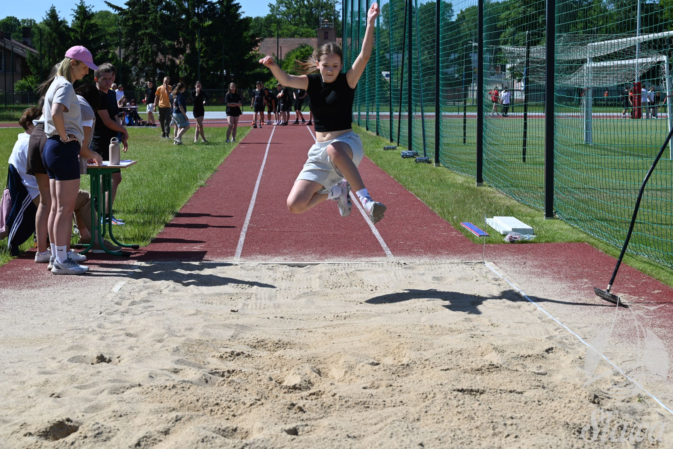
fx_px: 1272
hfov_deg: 29.6
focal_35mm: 68
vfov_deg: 20.0
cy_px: 224
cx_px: 336
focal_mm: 68
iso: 100
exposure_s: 1/400
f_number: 7.1
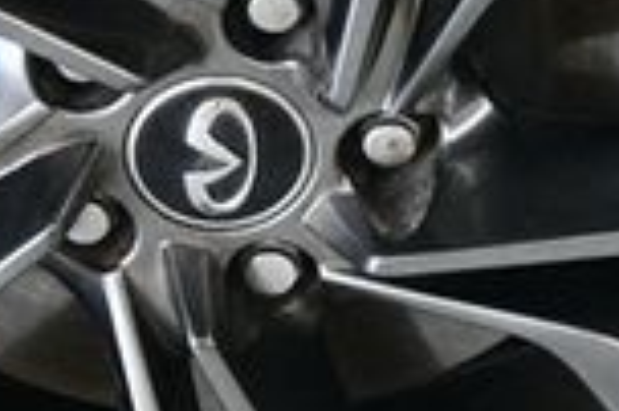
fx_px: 4122
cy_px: 53
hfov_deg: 8.6
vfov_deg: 5.7
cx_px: 200
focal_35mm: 240
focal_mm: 38
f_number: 4.2
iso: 3200
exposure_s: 1/125
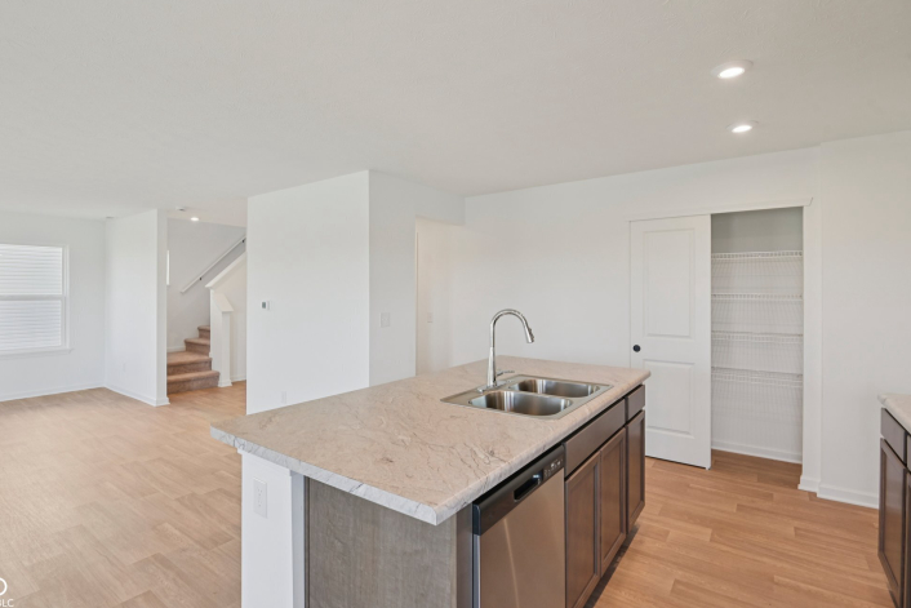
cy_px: 297
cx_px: 428
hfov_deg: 93.2
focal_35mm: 17
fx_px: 430
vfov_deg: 70.5
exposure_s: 1/15
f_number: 8
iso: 125
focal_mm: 16
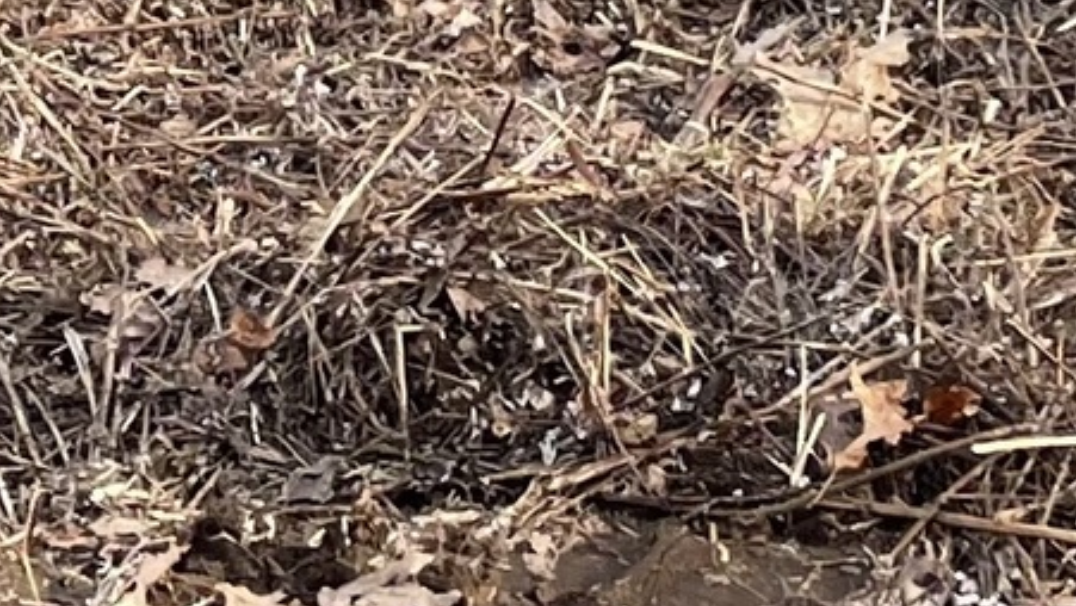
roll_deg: +0.6
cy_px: -783
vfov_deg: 6.1
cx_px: -212
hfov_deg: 11.0
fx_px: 5508
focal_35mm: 193
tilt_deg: -14.7
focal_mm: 4.2
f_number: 1.6
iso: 32
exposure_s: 1/749
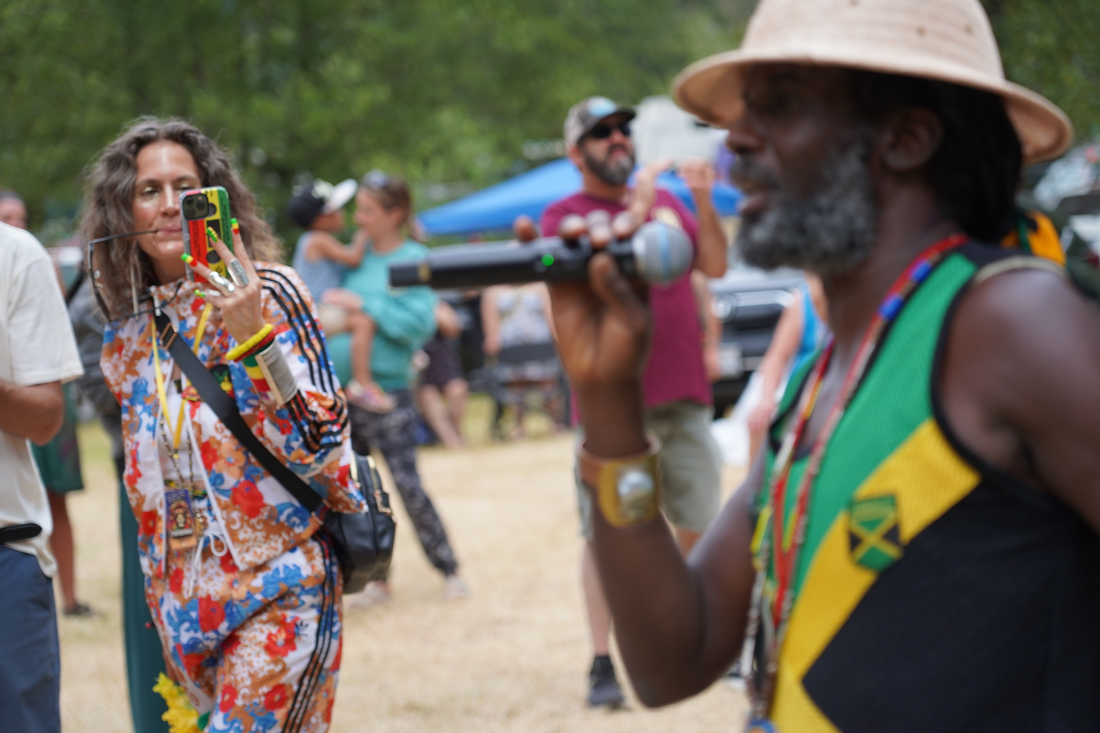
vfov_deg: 13.0
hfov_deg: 19.5
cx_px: 550
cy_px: 366
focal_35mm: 105
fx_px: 3208
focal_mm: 105
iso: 200
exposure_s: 1/160
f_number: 4
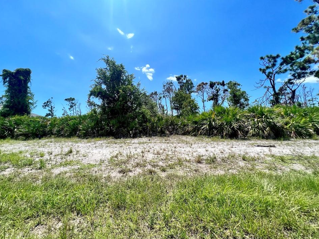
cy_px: 120
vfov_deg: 85.7
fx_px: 129
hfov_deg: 102.0
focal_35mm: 14
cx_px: 152
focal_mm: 1.57
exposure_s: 1/1845
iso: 32
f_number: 1.8
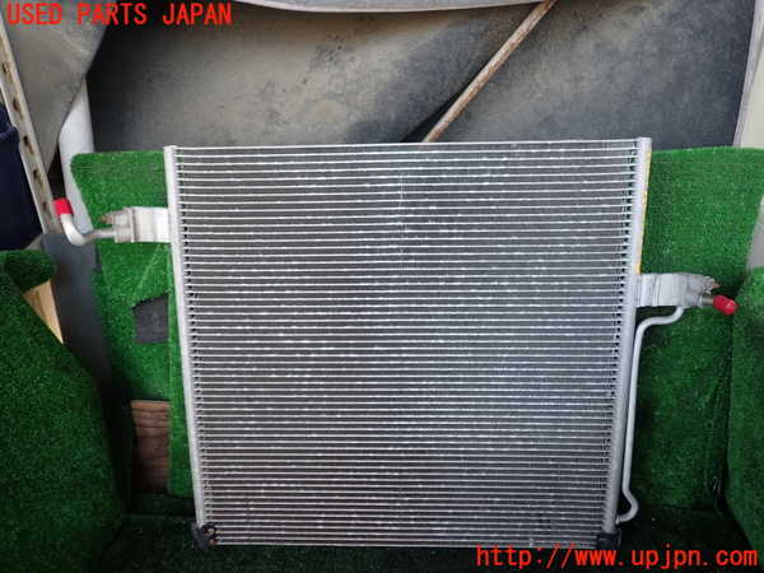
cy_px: 286
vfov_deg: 46.8
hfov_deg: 60.0
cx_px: 382
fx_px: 662
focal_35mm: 30
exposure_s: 1/60
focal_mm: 5.4
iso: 100
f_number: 2.3
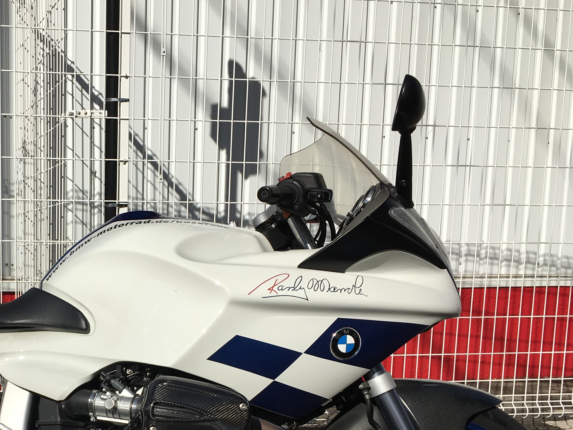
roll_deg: -1.3
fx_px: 861
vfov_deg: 27.2
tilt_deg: -6.7
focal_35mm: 52
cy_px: 370
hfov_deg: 35.3
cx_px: 93
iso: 25
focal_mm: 4.15
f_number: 2.2
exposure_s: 1/3497
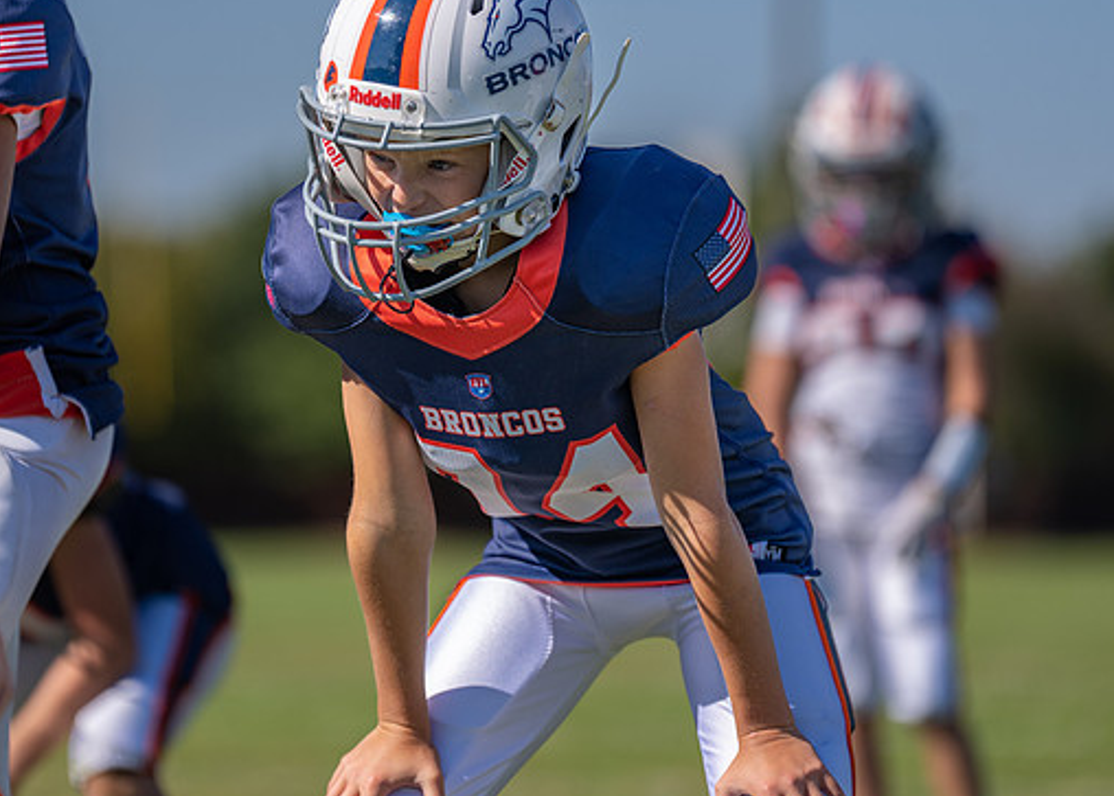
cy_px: 311
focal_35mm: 262
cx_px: 471
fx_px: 8290
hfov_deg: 7.7
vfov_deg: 5.5
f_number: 2.8
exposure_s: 1/2500
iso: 100
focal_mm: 200
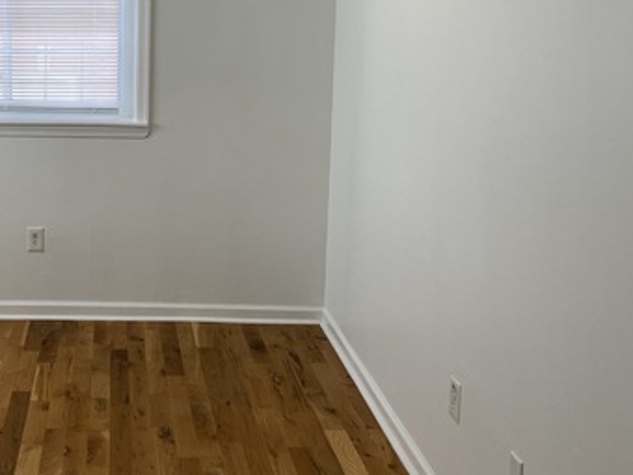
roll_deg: +0.4
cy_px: 151
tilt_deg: -7.9
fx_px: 933
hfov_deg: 35.8
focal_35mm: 51
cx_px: 94
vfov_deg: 28.3
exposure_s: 1/120
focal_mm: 4.25
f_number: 1.8
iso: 40
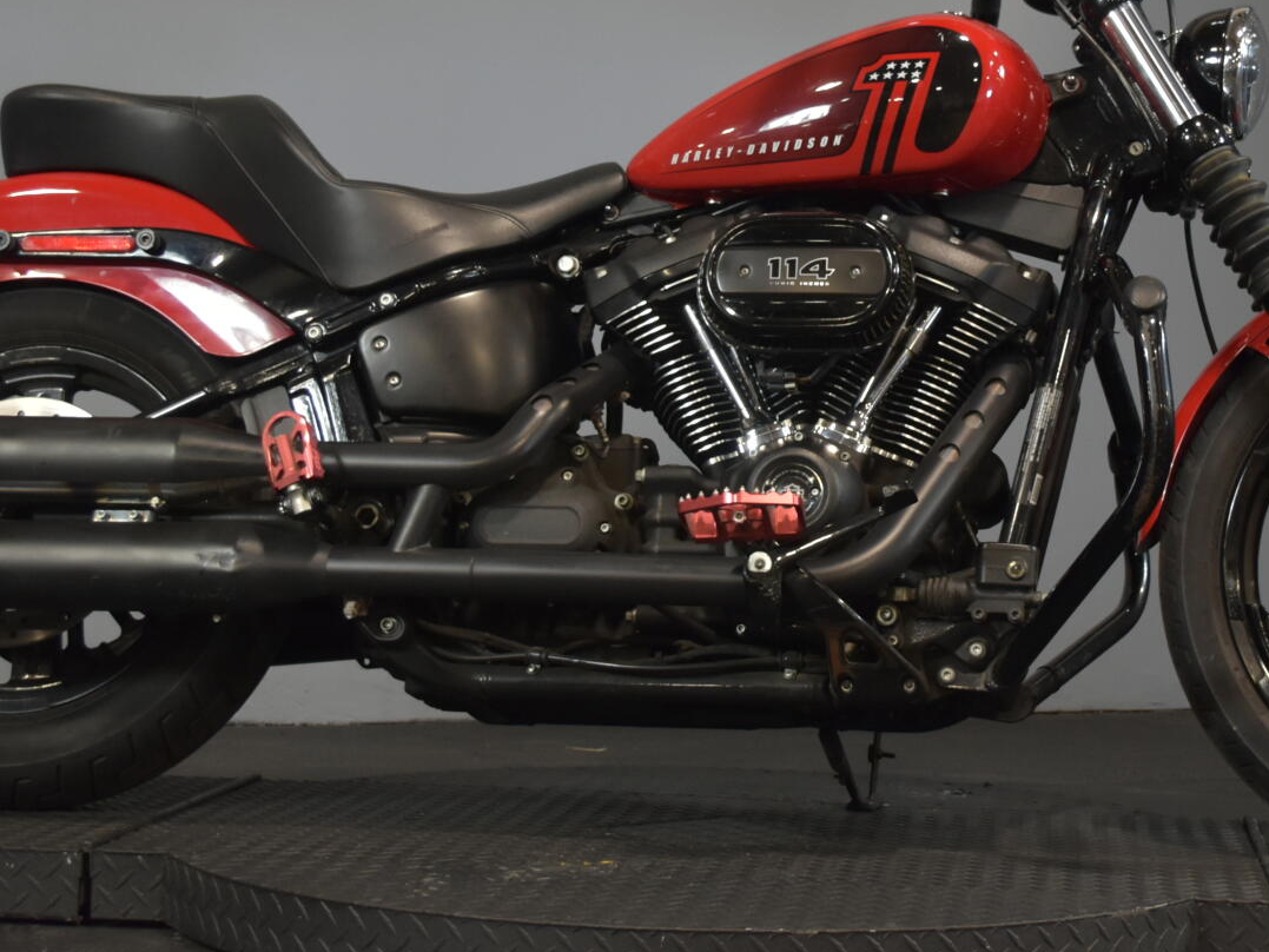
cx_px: 820
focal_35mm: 75
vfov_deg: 19.5
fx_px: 2750
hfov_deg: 25.9
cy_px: 196
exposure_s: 1/30
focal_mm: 28
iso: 900
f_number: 4.5
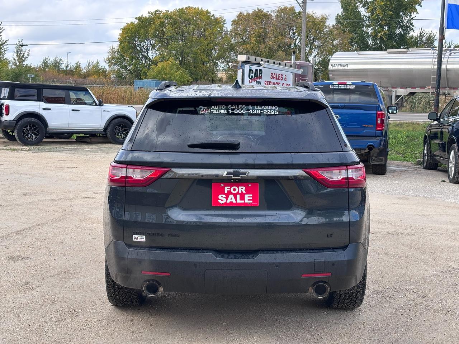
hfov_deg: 36.8
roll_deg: -0.3
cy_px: 172
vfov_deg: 28.0
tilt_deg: -6.7
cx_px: 230
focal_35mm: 52
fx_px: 690
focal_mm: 5.96
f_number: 1.6
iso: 32
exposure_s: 1/587
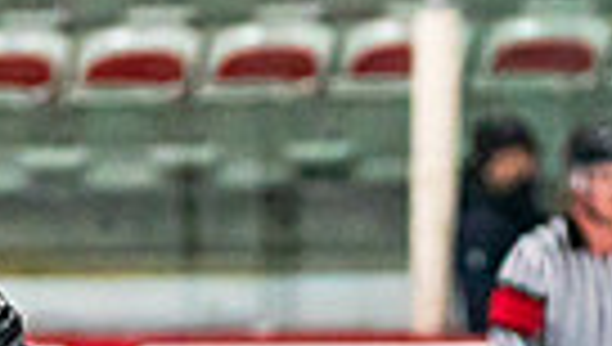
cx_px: 51
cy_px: 924
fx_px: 9752
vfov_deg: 2.0
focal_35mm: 600
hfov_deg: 3.6
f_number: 2.8
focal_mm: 103
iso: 3200
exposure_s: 1/1250
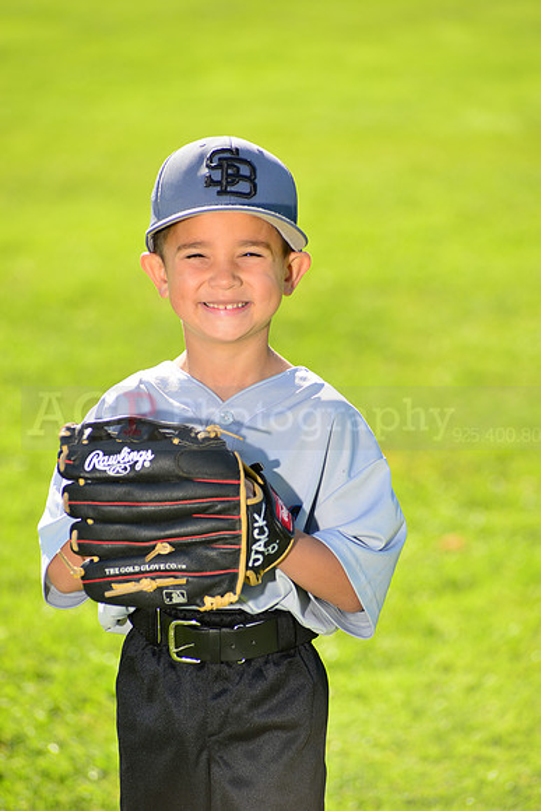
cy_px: 406
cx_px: 270
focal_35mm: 185
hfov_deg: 7.4
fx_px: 4167
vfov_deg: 11.1
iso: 100
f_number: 5
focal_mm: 185
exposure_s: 1/250
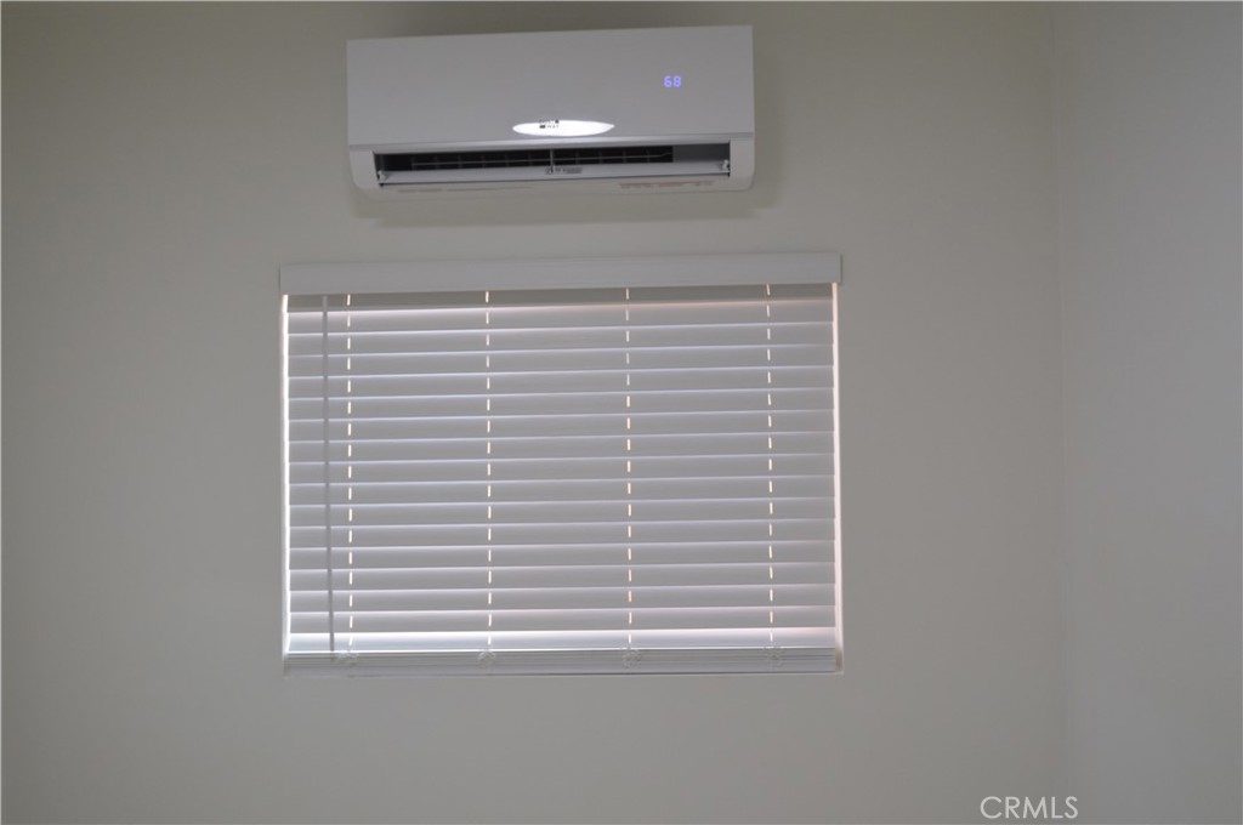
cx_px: 622
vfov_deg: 34.1
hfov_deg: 49.6
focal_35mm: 39
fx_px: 1345
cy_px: 412
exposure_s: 1/80
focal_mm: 26
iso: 400
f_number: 4.2
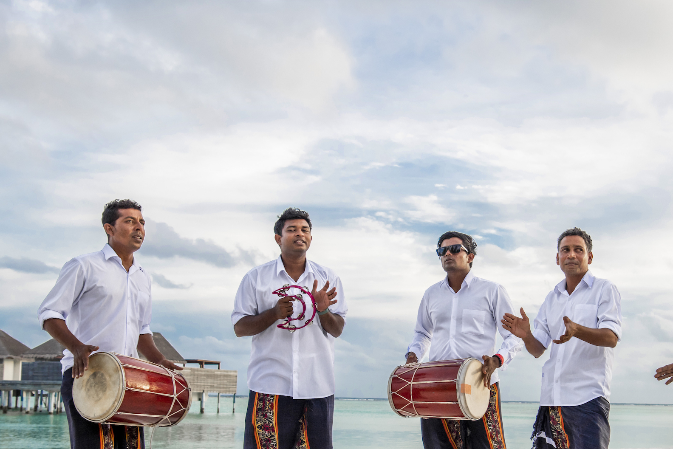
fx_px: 898
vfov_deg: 27.8
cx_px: 438
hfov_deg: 40.7
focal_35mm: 48
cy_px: 326
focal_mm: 31
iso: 320
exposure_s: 1/800
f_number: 5.6
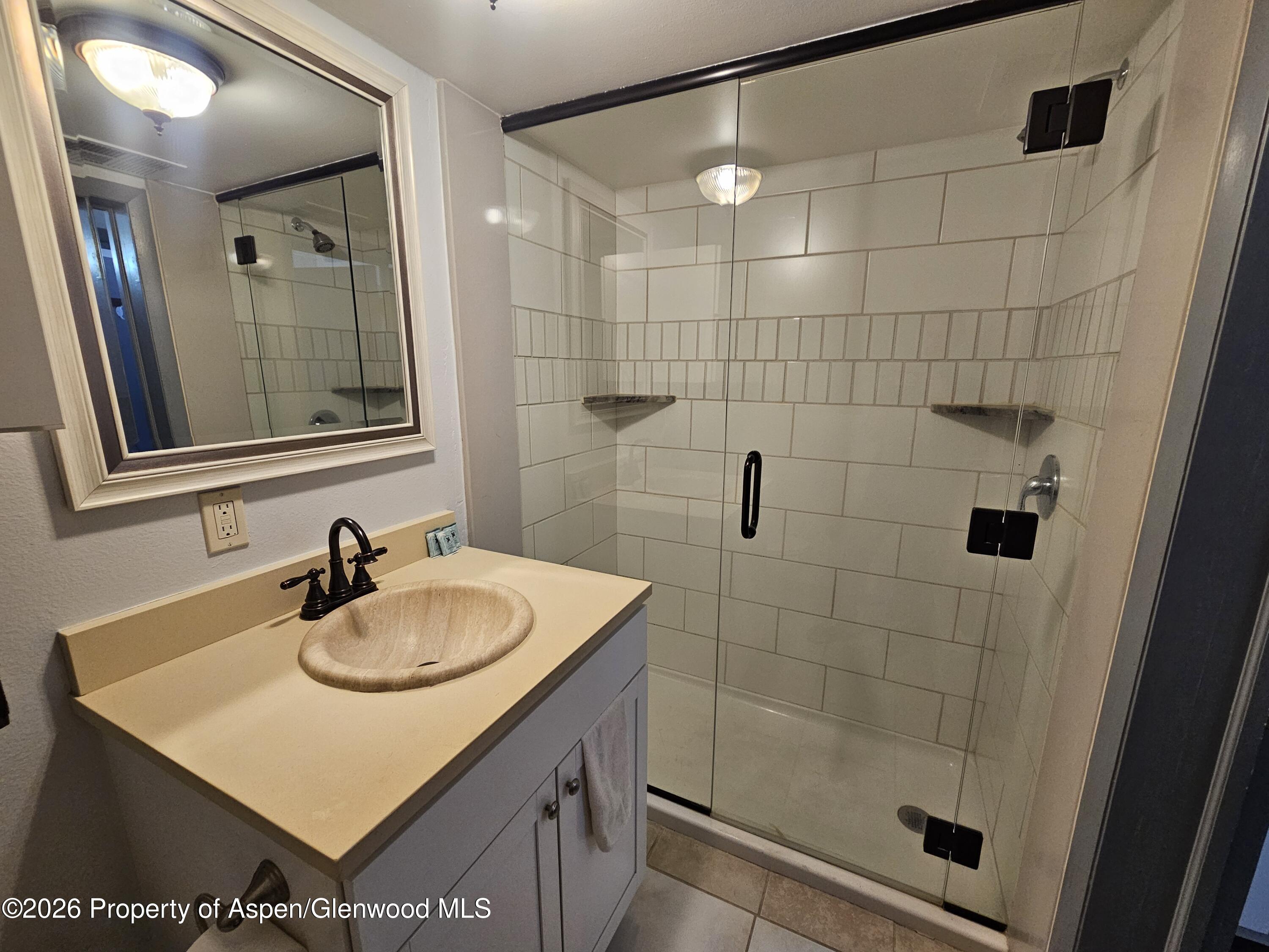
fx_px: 477
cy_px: 476
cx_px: 634
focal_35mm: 13
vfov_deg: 89.9
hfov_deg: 106.2
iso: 250
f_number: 2.2
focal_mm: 2.2
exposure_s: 1/60
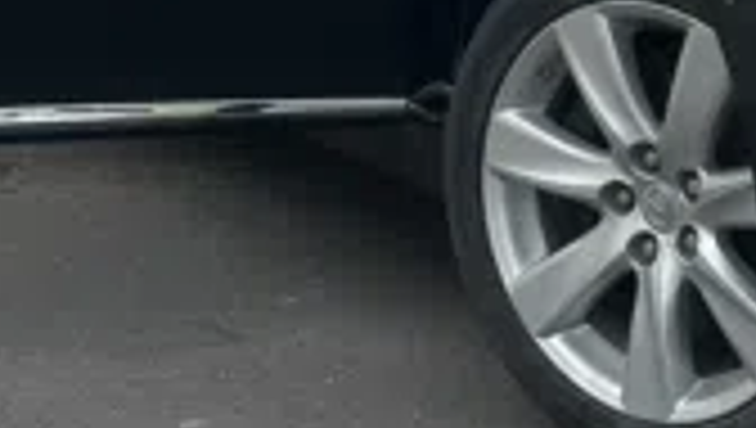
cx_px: 828
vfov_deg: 6.0
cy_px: -302
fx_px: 3994
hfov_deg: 10.7
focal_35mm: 199
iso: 64
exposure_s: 1/150
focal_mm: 6.86
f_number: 1.78
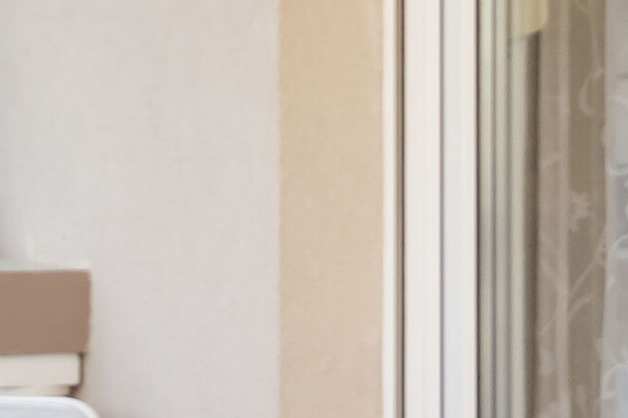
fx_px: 2180
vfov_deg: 10.9
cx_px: 101
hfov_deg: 16.2
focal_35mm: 125
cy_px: 129
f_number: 7.1
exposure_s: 1/125
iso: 100
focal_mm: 20
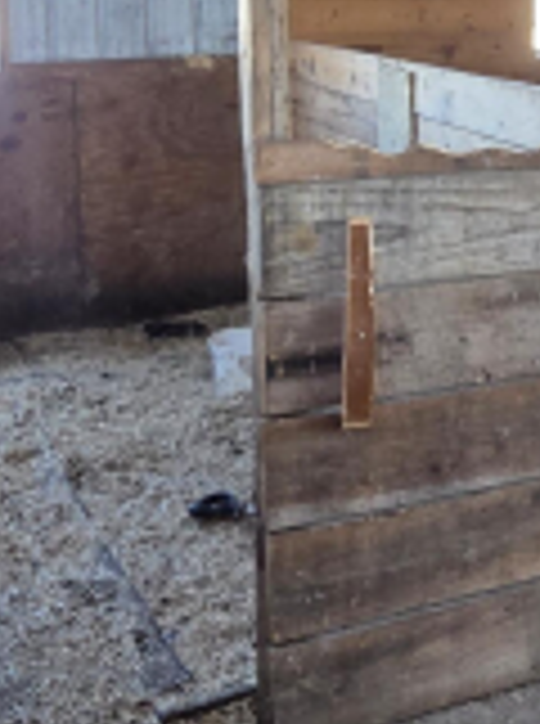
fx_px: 1128
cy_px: 126
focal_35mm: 54
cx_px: 502
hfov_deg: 25.9
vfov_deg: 34.3
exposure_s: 1/60
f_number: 2.2
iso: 500
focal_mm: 2.2
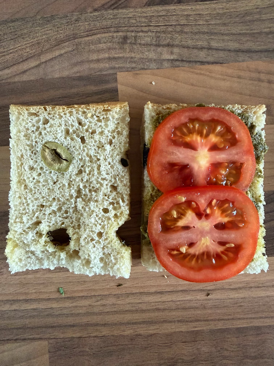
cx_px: 137
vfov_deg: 71.6
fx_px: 253
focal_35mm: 24
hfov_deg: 56.8
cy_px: 183
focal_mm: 2.22
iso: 400
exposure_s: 1/50
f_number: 2.2
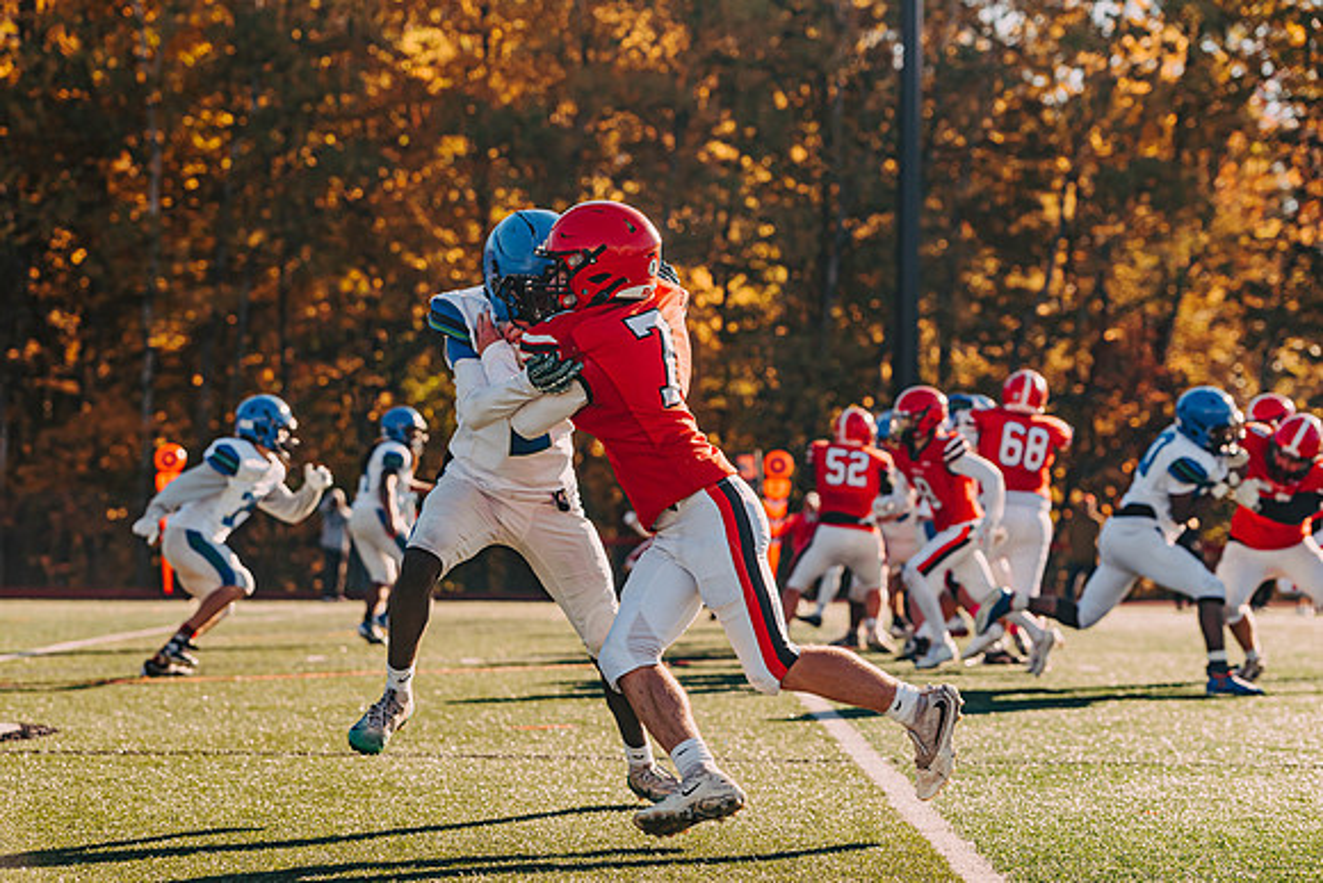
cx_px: 634
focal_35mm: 102
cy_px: 443
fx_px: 3751
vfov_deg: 13.4
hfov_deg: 20.0
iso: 125
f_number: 3.5
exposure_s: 1/3200
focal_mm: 95
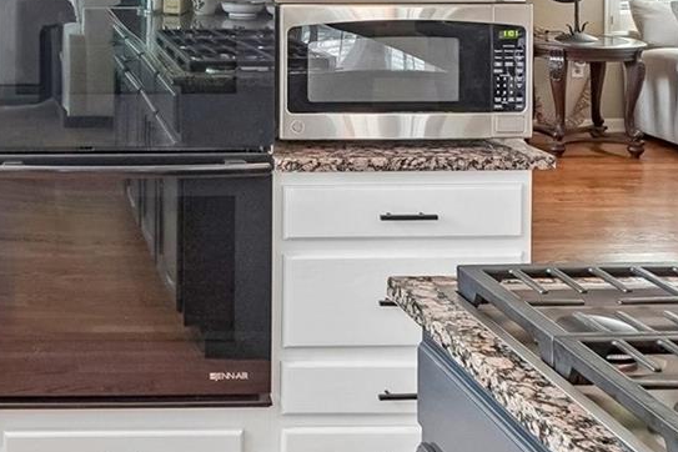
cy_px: -72
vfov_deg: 23.6
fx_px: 998
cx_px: -15
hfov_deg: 33.9
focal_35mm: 53
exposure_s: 1/8
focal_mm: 12
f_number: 8
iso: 400
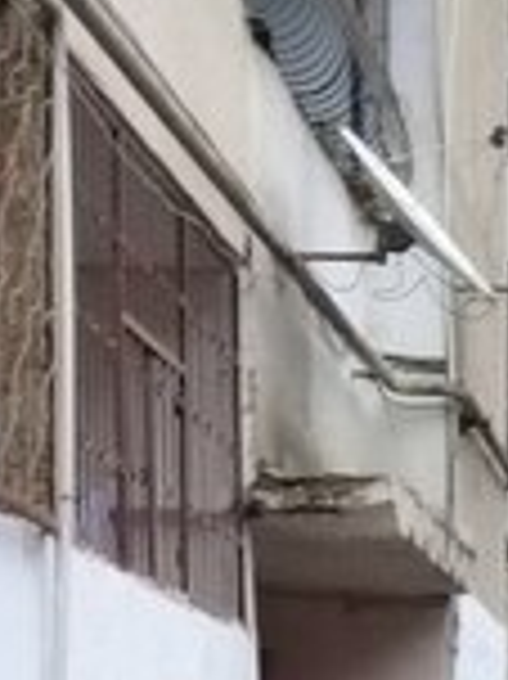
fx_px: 1999
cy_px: 1081
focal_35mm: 102
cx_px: 778
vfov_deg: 17.0
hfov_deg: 13.6
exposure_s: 1/33
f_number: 2.2
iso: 125
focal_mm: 3.3
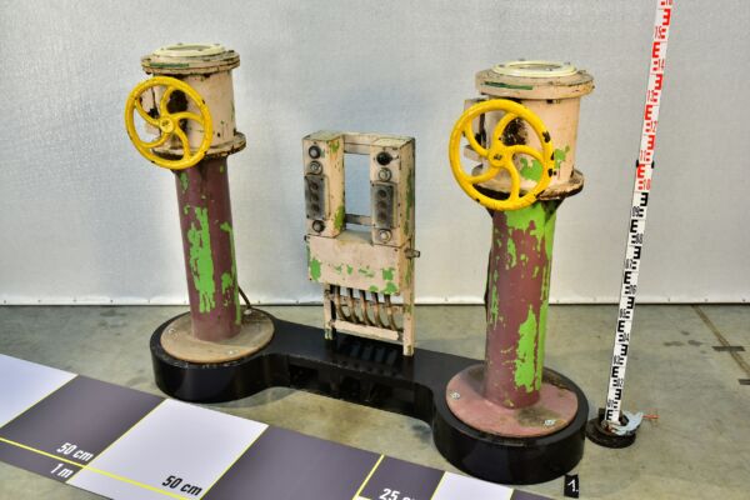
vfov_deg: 35.1
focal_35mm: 38
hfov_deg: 50.7
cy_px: 250
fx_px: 792
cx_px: 375
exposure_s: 1/10
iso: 500
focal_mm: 38
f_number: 11
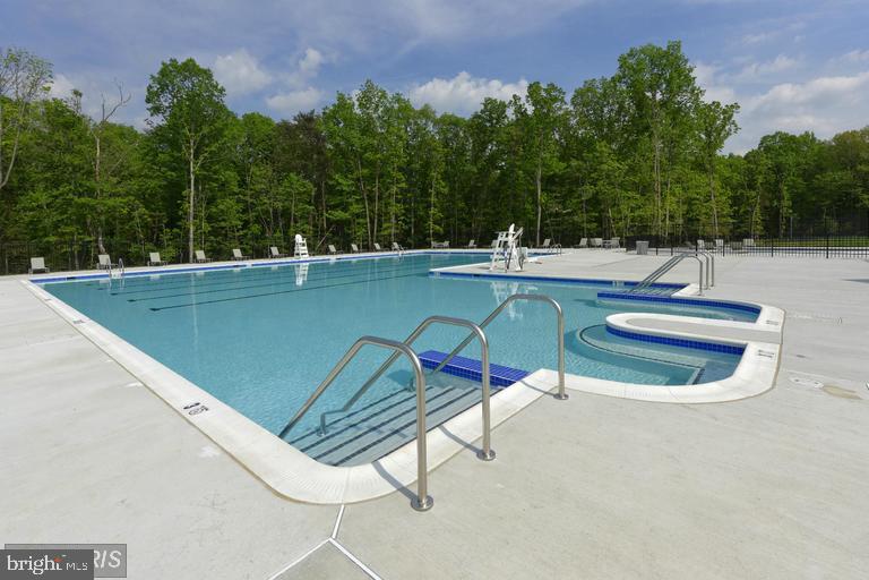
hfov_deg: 96.7
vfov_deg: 73.7
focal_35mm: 16
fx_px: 386
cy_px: 290
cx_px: 434
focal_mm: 16
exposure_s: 1/500
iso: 200
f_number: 13
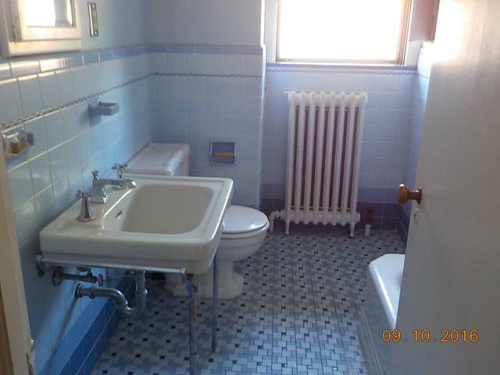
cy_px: 188
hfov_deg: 60.0
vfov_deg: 46.8
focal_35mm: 30
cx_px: 250
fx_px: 433
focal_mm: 4.1
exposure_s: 1/15
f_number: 3.3
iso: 400
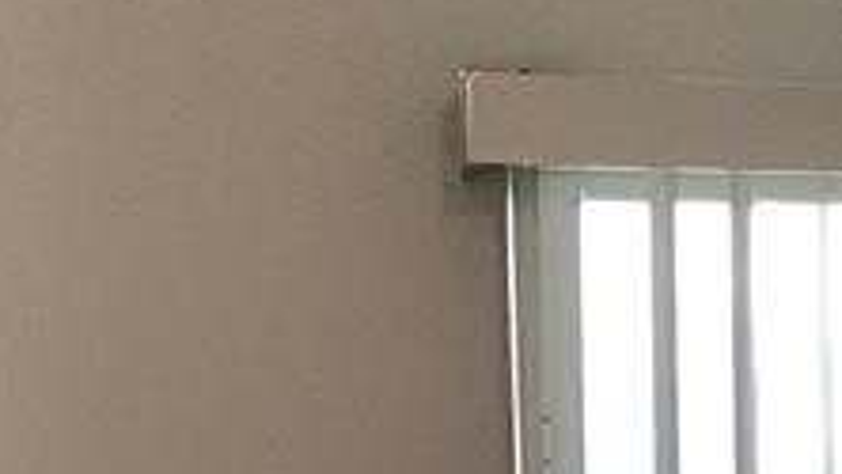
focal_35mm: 204
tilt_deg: -2.4
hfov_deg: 10.2
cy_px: 914
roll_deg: +0.7
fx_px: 4556
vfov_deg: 5.8
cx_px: 1233
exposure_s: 1/60
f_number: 1.8
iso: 100
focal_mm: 4.25
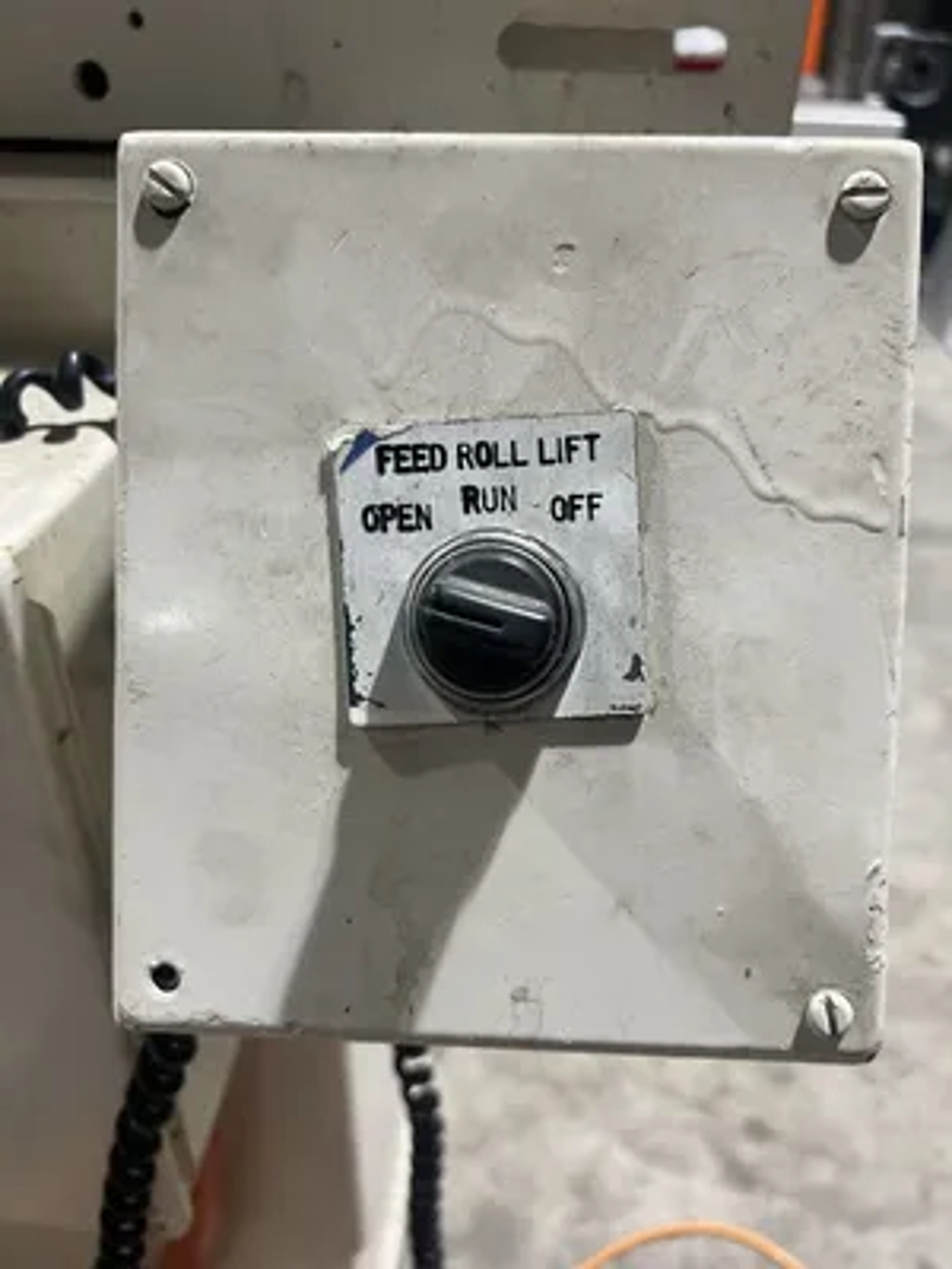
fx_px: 953
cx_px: 476
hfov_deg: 53.1
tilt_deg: -33.8
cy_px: 634
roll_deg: -2.8
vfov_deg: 67.3
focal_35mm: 26
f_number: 1.5
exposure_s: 1/60
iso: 100
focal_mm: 5.7
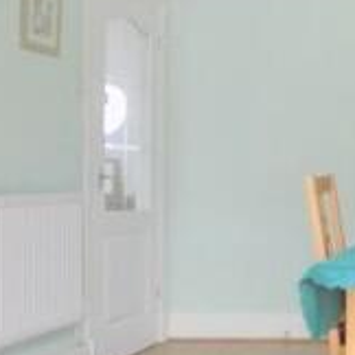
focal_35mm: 73
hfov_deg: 21.6
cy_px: 144
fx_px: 847
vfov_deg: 23.6
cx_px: 450
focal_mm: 4
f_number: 3.1
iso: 400
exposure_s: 1/30
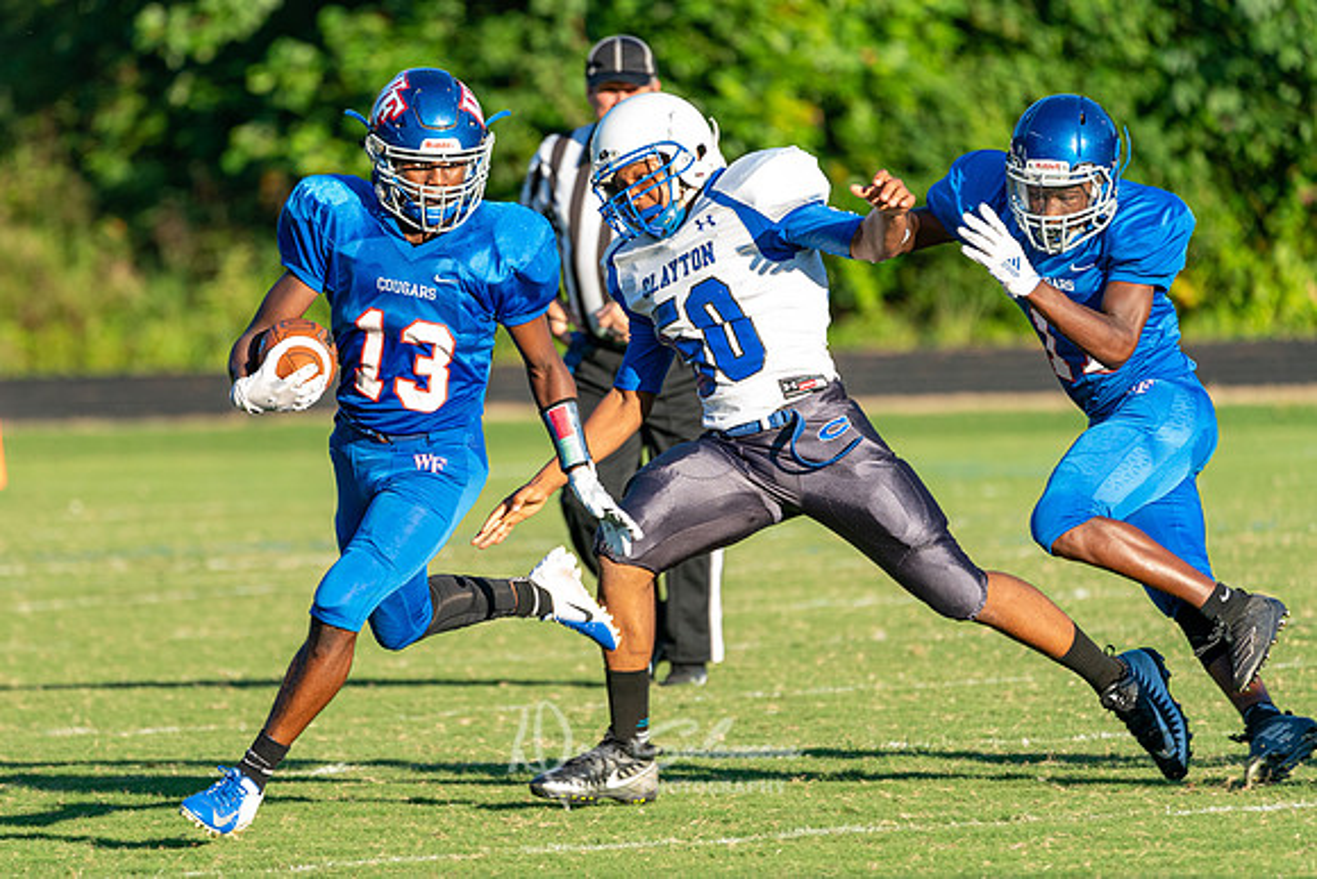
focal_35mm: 531
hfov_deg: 3.9
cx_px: 497
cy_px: 473
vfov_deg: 2.6
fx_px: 19445
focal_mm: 397
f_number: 5.6
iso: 1000
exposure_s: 1/1000
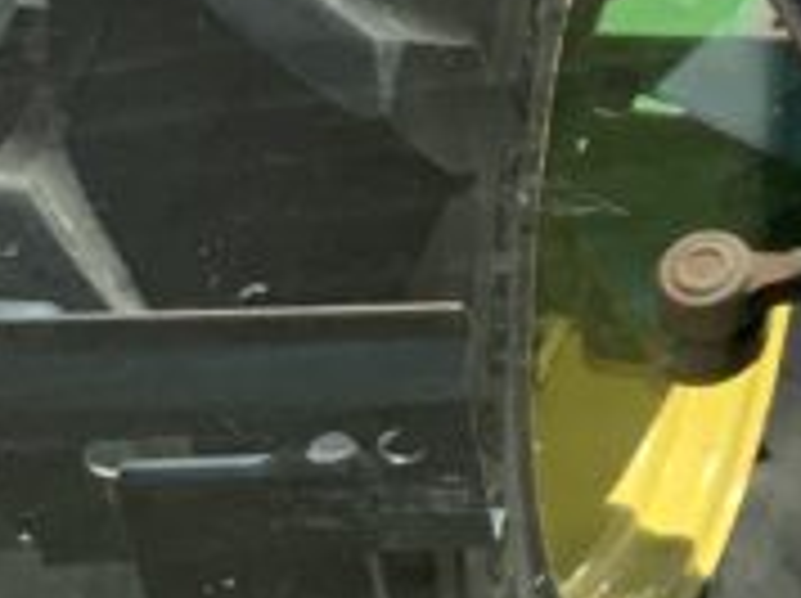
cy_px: -719
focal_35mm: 167
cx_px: 1854
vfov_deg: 8.3
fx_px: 3859
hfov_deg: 10.4
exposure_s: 1/1168
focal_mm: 3
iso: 16
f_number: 1.8
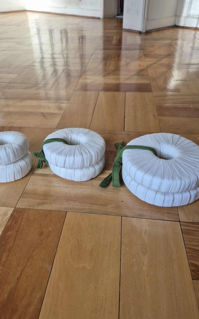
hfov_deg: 49.2
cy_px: 163
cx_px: 90
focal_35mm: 25
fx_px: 217
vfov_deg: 72.5
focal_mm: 5.4
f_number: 1.8
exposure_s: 1/180
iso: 80
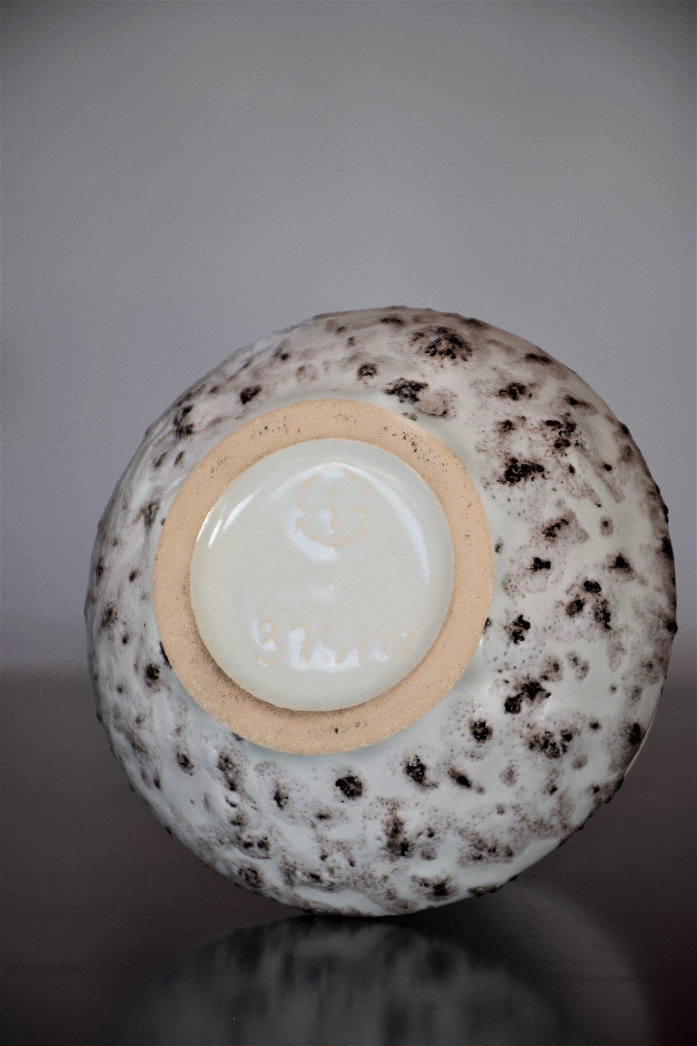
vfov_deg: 12.2
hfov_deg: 8.2
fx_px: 4879
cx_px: 348
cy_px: 523
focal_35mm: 168
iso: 400
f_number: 6.3
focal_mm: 112
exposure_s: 1/160
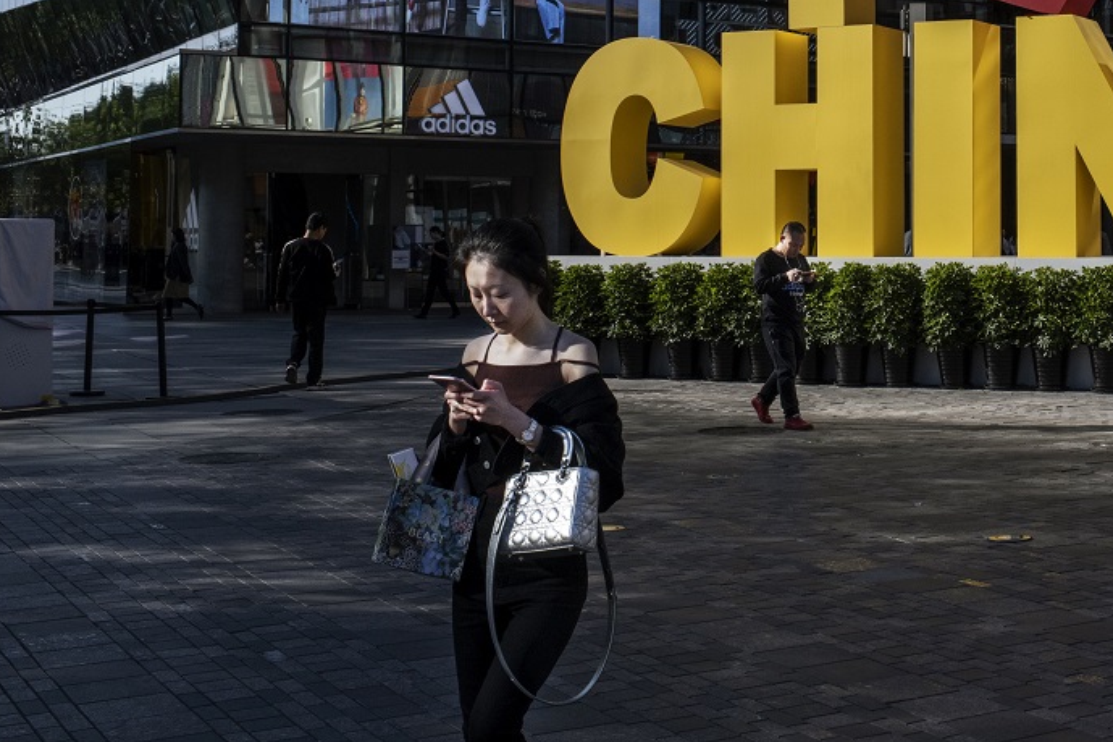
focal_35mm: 61
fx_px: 1885
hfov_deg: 31.7
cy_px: 100
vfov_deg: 21.8
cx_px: 951
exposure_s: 1/500
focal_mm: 35
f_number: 16
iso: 640
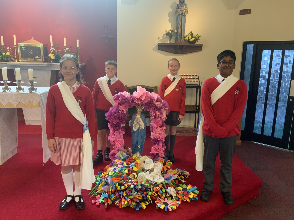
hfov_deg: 60.0
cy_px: 110
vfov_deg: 46.8
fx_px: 255
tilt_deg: -12.6
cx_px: 150
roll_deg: -2.1
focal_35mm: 30
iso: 100
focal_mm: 3
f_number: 1.8
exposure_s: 1/50
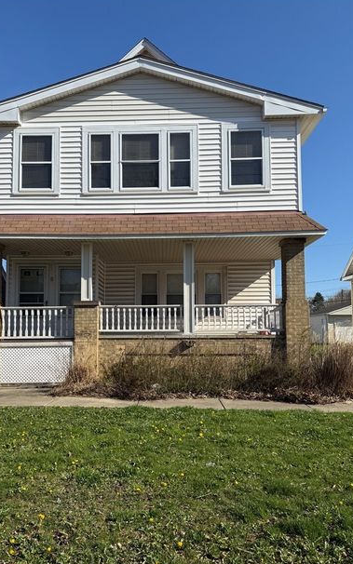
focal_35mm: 28
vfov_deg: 66.4
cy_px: 302
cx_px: 150
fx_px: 431
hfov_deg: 44.4
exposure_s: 1/5319
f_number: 1.78
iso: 80
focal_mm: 6.76
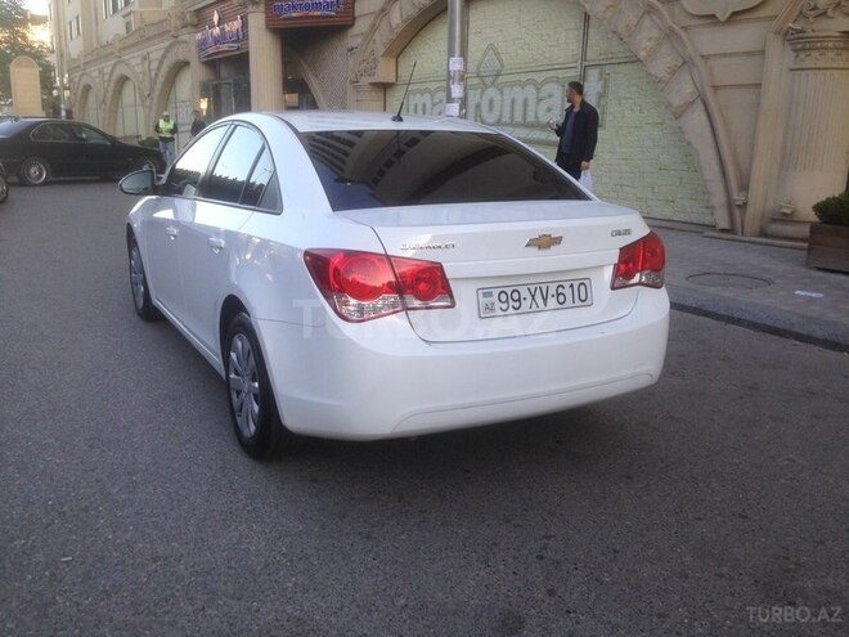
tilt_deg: -13.3
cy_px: 318
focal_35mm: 33
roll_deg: -1.8
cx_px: 424
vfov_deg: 42.9
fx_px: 809
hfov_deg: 55.4
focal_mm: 4.12
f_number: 2.4
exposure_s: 1/190
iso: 50
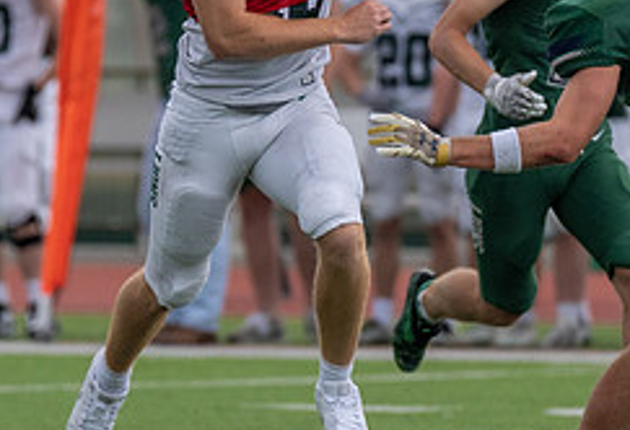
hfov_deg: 2.4
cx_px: 247
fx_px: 15041
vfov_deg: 1.6
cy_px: 170
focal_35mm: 853
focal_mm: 200
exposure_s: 1/1250
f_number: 2.8
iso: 400
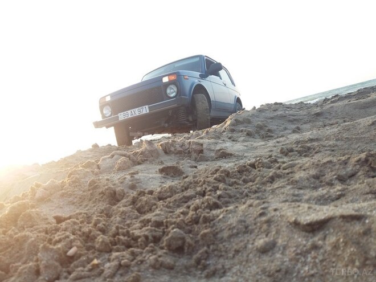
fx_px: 304
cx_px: 188
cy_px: 141
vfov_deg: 49.7
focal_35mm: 28
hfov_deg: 63.4
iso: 64
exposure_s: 1/178
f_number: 1.9
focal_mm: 3.7
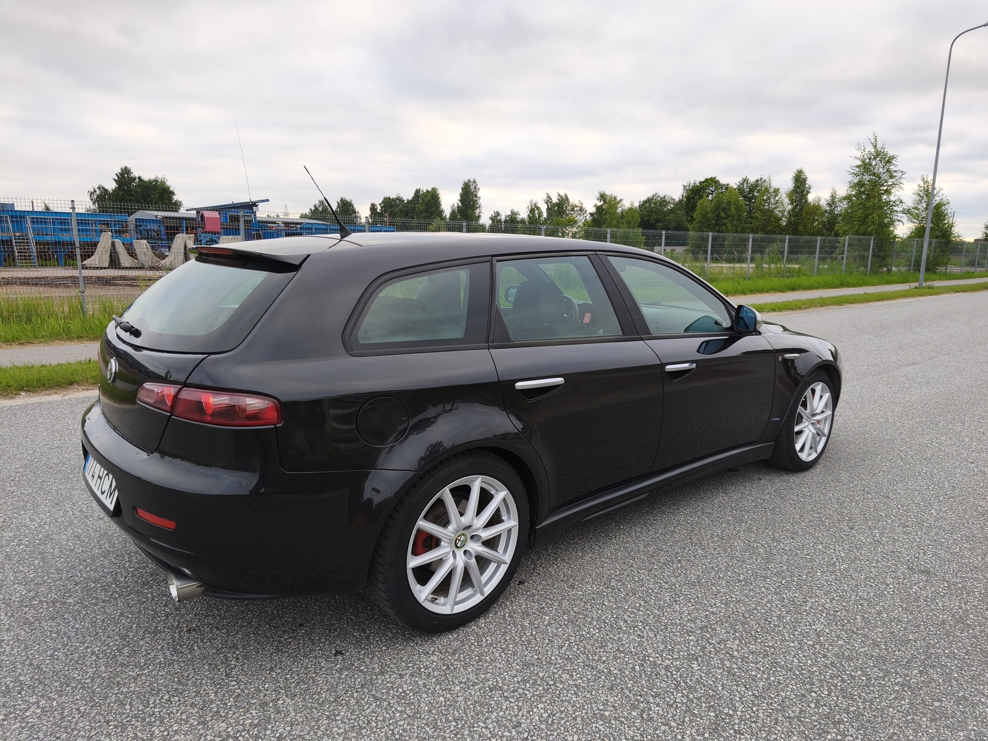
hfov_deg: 73.9
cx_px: 494
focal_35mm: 23
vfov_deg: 58.9
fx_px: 656
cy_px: 370
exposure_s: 1/339
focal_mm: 5.35
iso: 50
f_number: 1.7
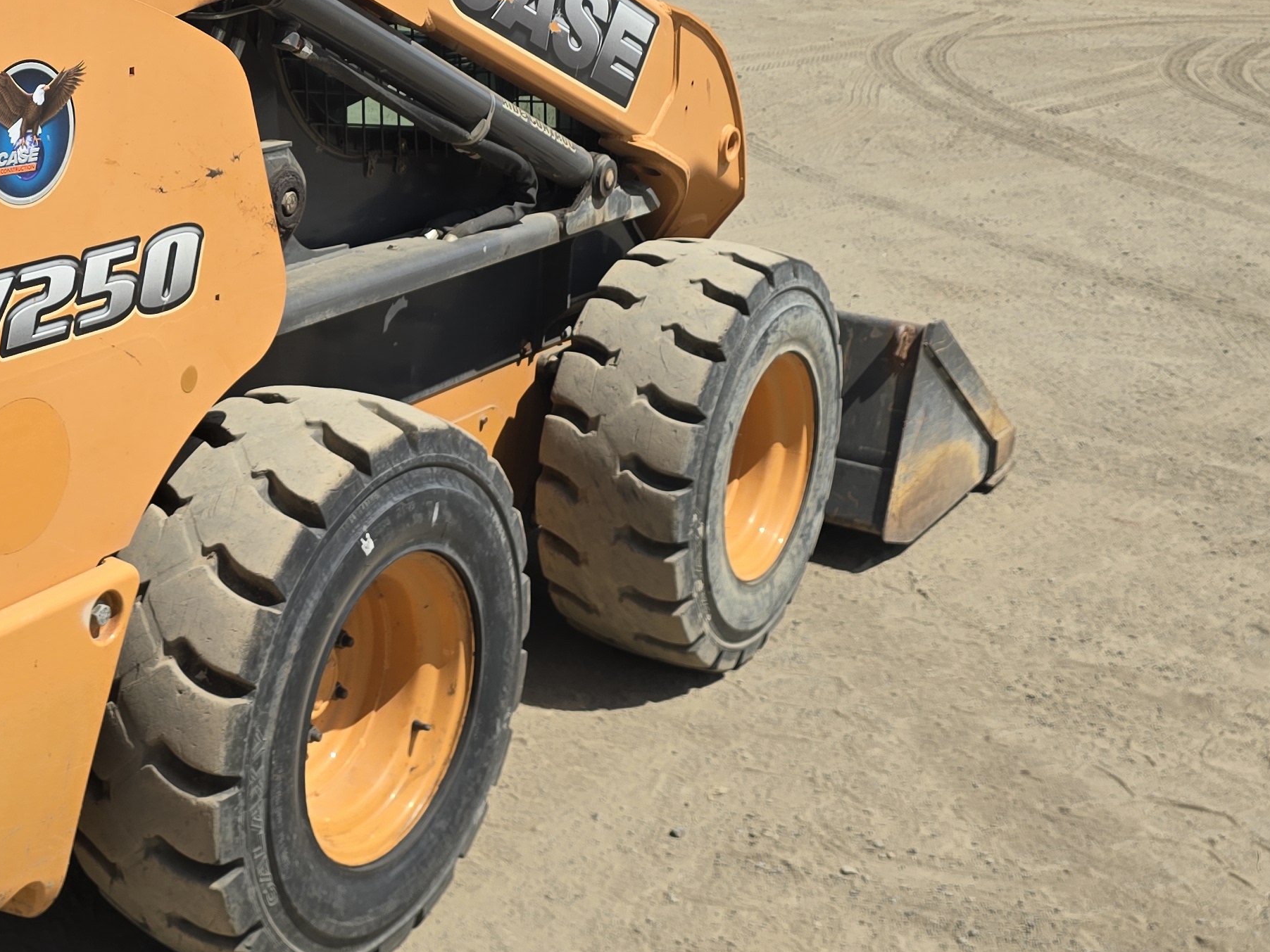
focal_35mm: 51
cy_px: 276
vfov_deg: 28.3
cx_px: 29
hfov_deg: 34.4
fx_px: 1871
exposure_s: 1/873
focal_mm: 6.3
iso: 12
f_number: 1.7
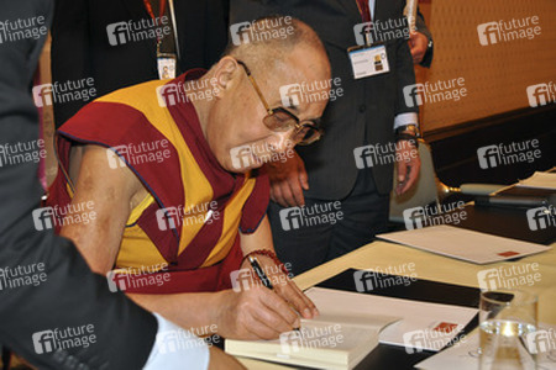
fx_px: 880
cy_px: 185
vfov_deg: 23.8
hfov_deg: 35.1
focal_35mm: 57
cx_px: 278
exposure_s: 1/60
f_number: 4.5
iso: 800
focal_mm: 38
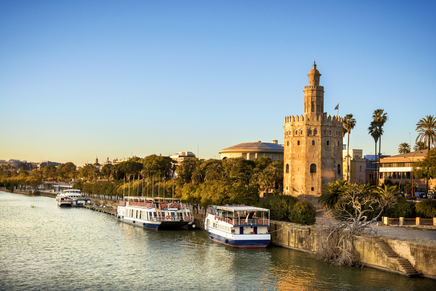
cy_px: 146
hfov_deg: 41.1
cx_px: 218
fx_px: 582
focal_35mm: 48
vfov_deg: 28.1
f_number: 16
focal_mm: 48
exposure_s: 1/200
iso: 800
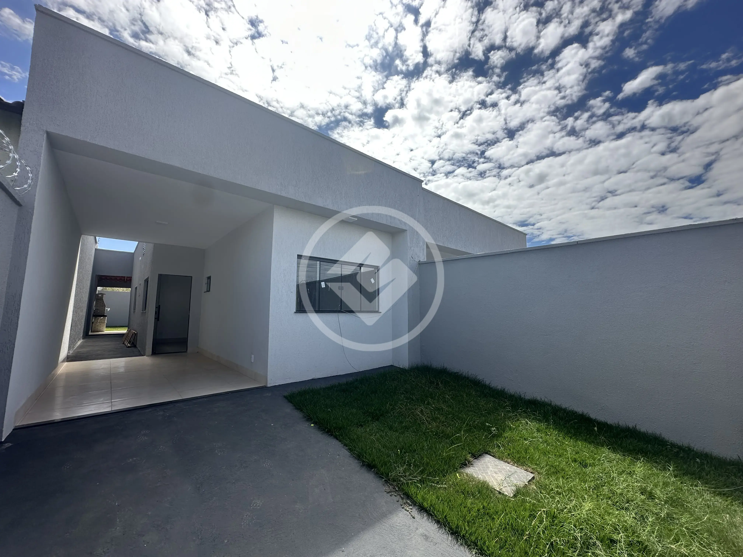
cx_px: 372
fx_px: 300
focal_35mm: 14
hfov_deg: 102.1
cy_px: 278
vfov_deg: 85.7
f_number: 2.2
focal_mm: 2.22
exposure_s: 1/855
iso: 40
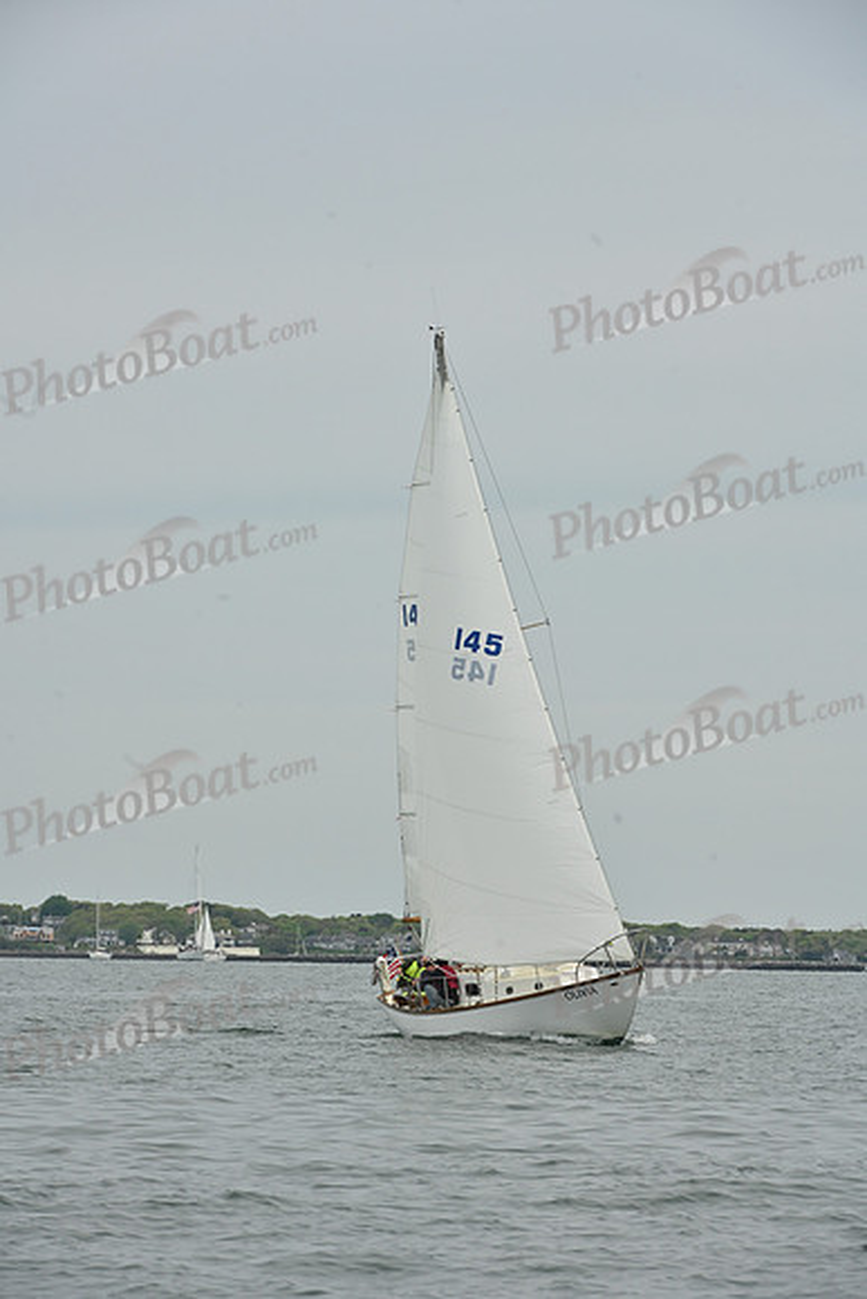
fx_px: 7220
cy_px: 650
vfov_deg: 10.3
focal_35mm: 200
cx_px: 434
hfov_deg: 6.9
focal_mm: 200
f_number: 14
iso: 320
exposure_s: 1/800
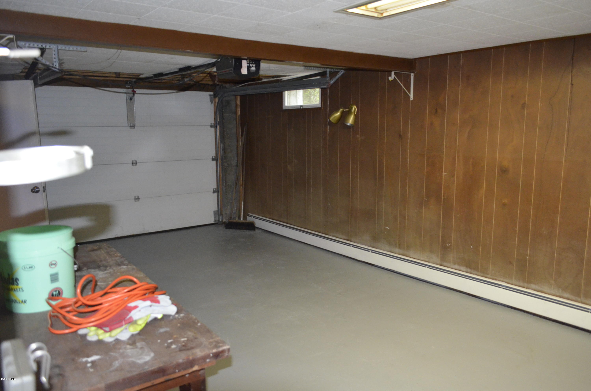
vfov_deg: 47.7
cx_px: 296
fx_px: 442
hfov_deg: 67.5
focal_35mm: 27
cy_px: 196
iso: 3200
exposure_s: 1/60
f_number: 3.5
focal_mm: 18
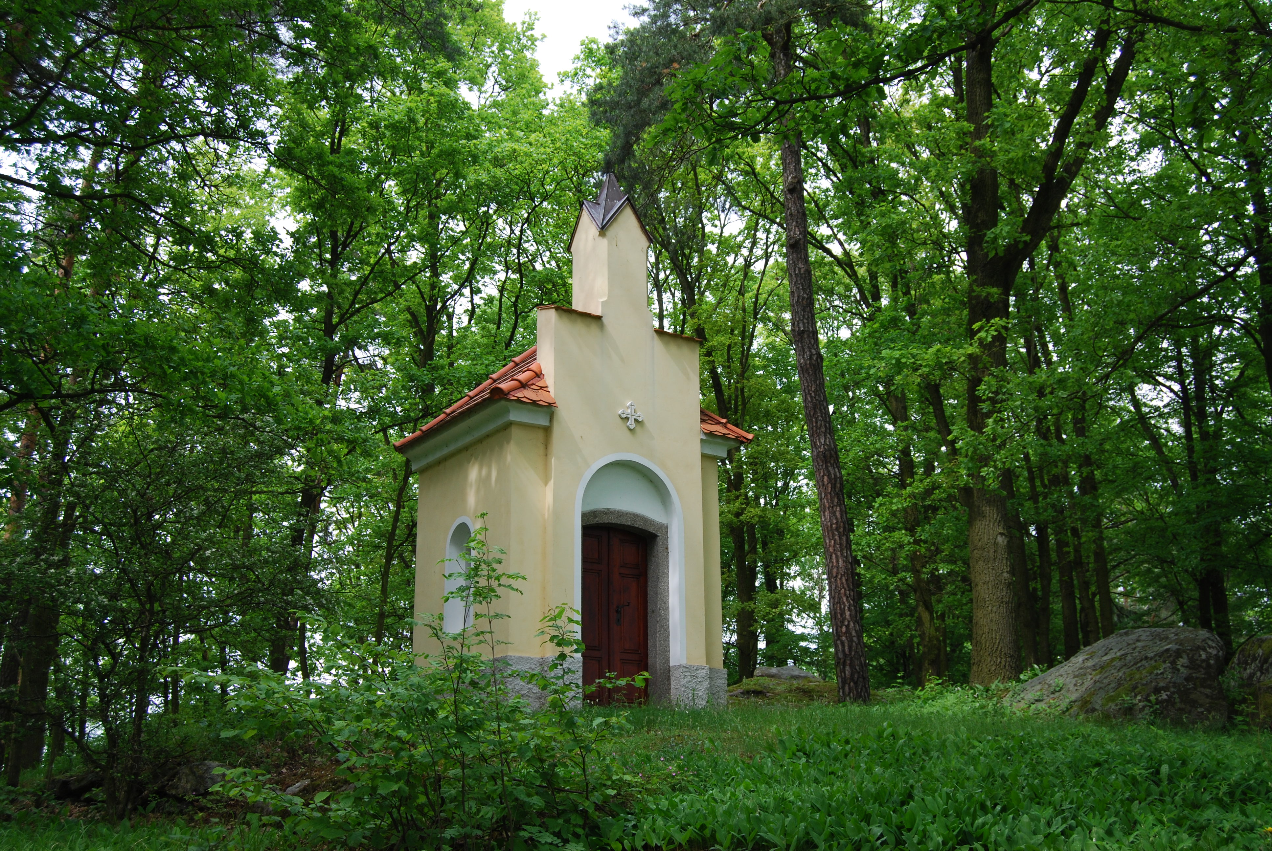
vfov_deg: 34.3
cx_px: 636
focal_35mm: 39
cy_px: 426
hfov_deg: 49.5
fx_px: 1380
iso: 180
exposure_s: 1/125
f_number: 5.6
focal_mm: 26
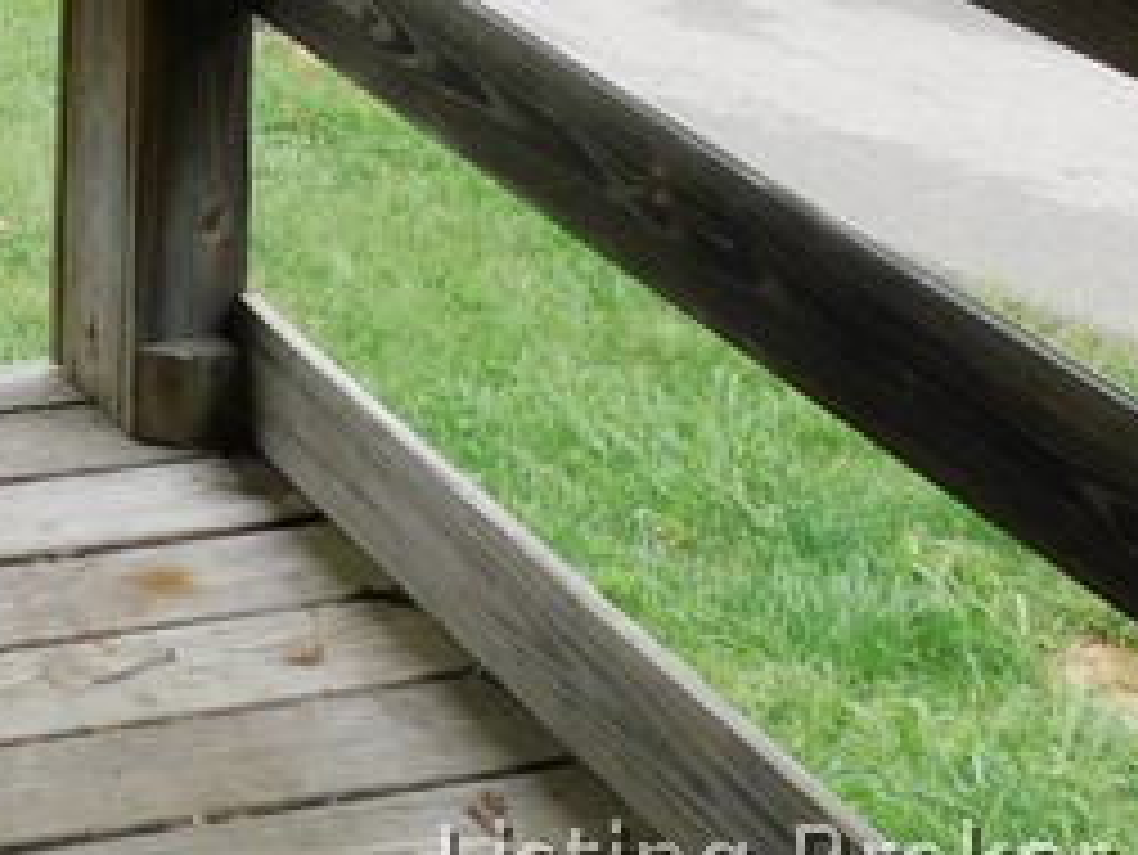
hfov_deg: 19.1
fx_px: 3059
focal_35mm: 93
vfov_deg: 13.8
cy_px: -792
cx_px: -454
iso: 125
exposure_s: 1/200
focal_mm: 4
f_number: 3
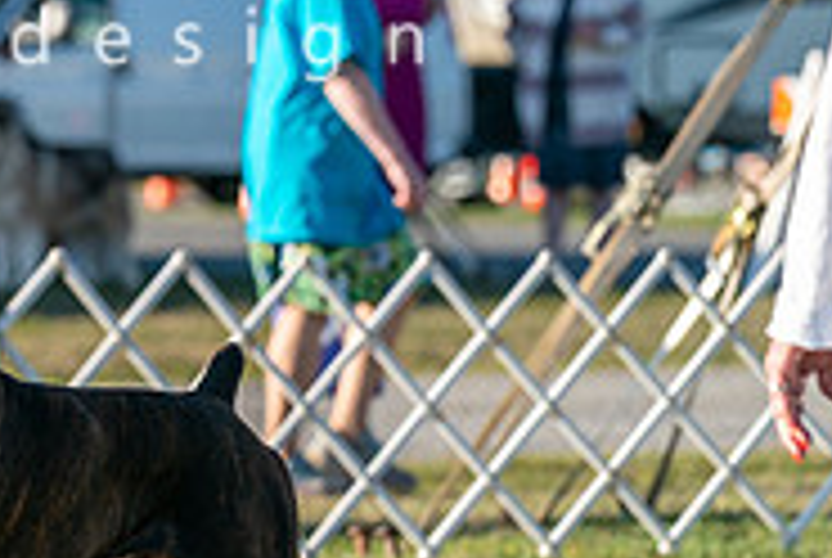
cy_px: 178
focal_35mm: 448
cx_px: -135
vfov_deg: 3.1
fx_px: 10370
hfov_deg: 4.6
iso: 320
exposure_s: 1/1250
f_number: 4.5
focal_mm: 143
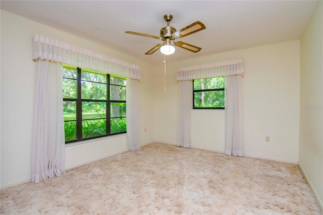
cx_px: 162
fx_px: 148
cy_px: 108
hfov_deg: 95.0
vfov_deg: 72.0
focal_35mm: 16
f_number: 8
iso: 500
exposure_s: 1/125
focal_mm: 11
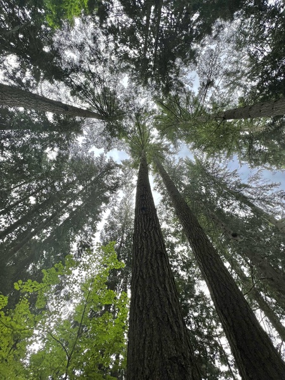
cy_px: 190
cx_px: 142
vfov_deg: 106.2
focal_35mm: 13
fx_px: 143
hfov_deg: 89.9
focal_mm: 1.57
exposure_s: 1/433
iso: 32
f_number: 1.8
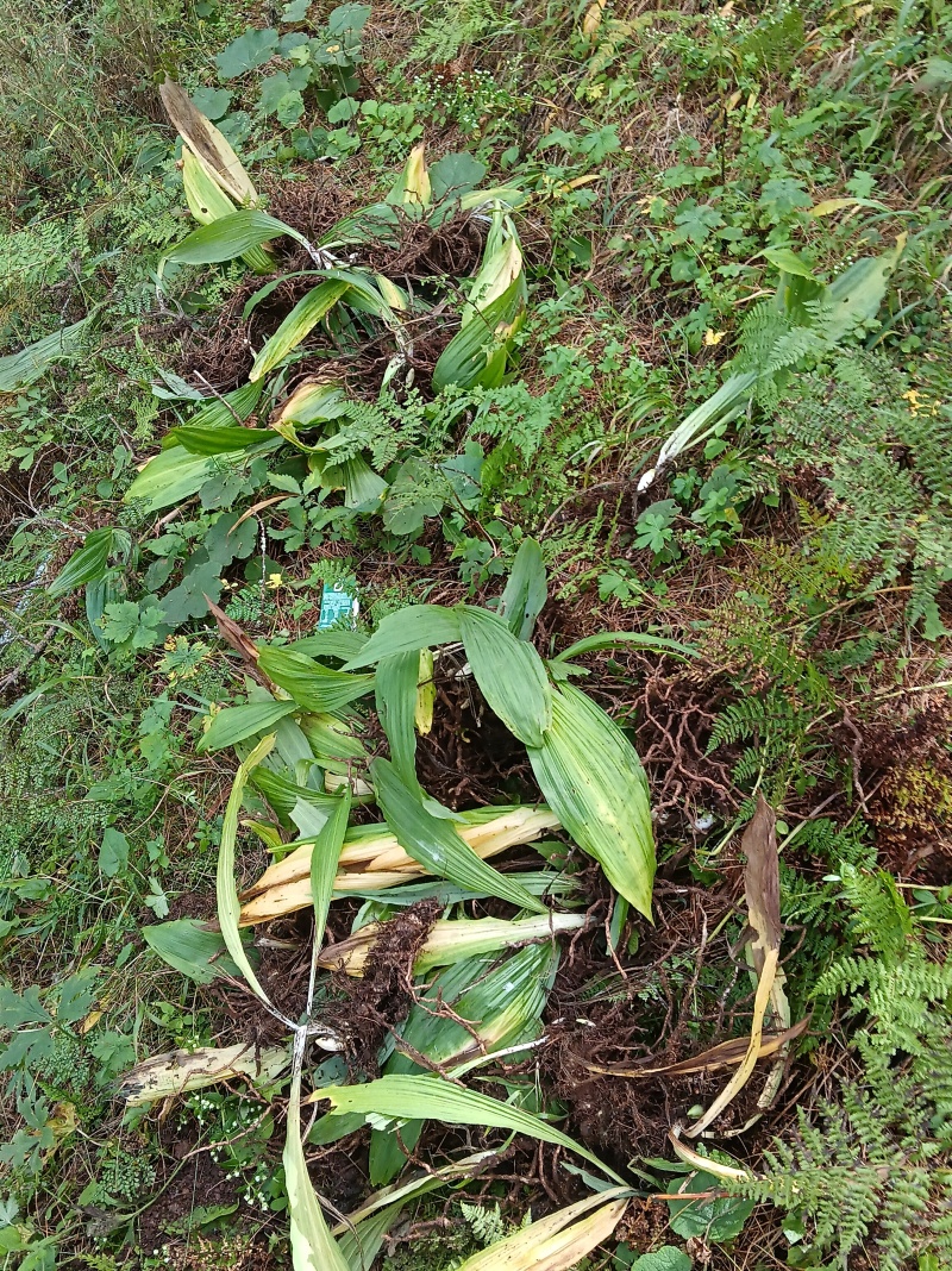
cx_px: 476
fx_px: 1284
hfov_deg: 40.7
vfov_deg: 52.6
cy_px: 636
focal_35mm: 35
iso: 1083
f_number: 1.8
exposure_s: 1/100
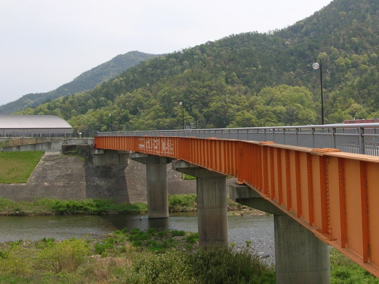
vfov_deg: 39.7
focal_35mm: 36
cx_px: 190
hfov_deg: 51.4
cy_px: 146
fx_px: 394
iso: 50
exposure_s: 1/310
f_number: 5.6
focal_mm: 5.8
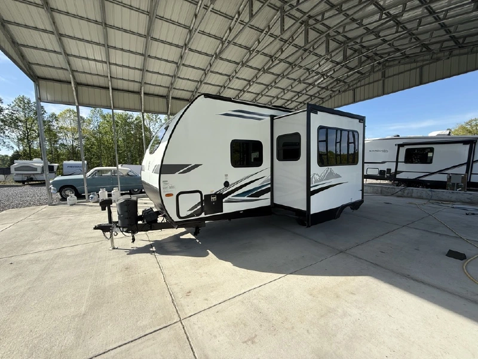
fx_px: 193
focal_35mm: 14
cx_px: 239
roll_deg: +1.0
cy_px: 180
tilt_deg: -3.5
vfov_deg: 85.7
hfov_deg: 102.1
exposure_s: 1/1211
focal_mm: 2.22
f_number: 2.2
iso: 64
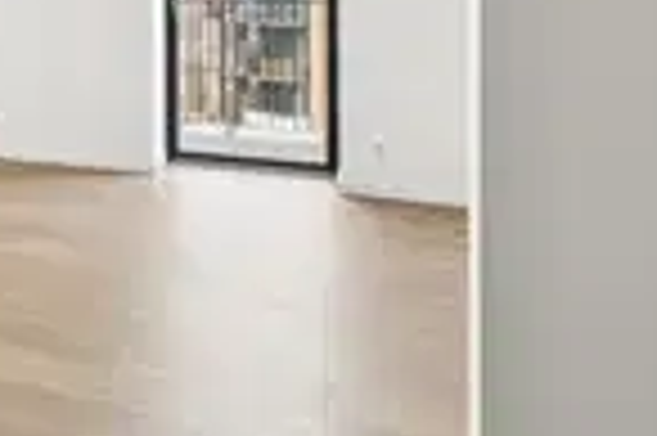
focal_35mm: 46
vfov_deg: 27.3
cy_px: -13
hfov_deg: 34.4
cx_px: -130
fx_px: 839
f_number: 8
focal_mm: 10.5
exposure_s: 1/25
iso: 500
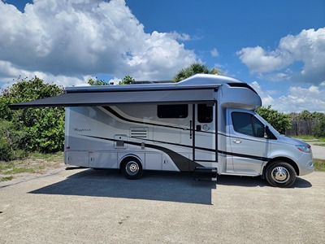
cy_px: 122
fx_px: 225
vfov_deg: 56.8
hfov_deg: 71.6
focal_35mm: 24
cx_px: 162
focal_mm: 6.7
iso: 16
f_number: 1.8
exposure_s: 1/1208
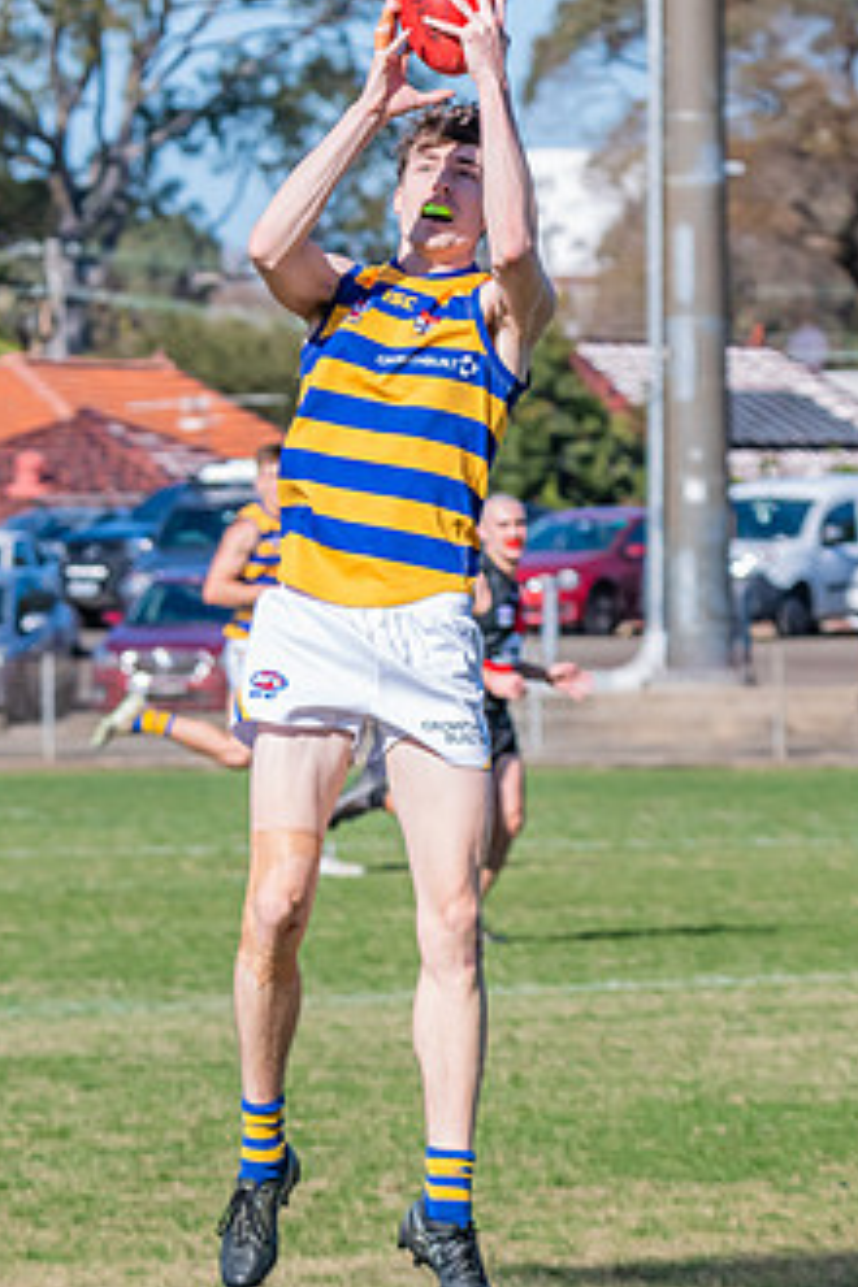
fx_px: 14764
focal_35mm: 413
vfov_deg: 5.0
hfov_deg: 3.3
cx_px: 112
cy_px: 633
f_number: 10
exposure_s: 1/1600
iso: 800
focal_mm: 180
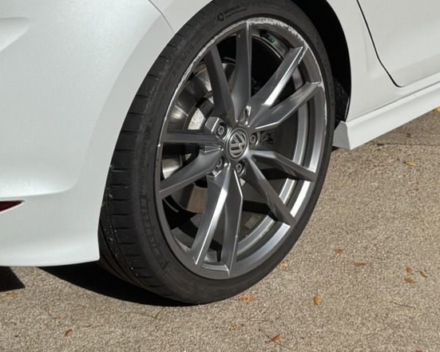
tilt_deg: -13.1
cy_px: -52
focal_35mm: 87
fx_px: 1133
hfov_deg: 22.0
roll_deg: +1.2
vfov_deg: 17.0
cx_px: 240
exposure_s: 1/12346
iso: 64
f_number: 1.78
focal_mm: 6.76
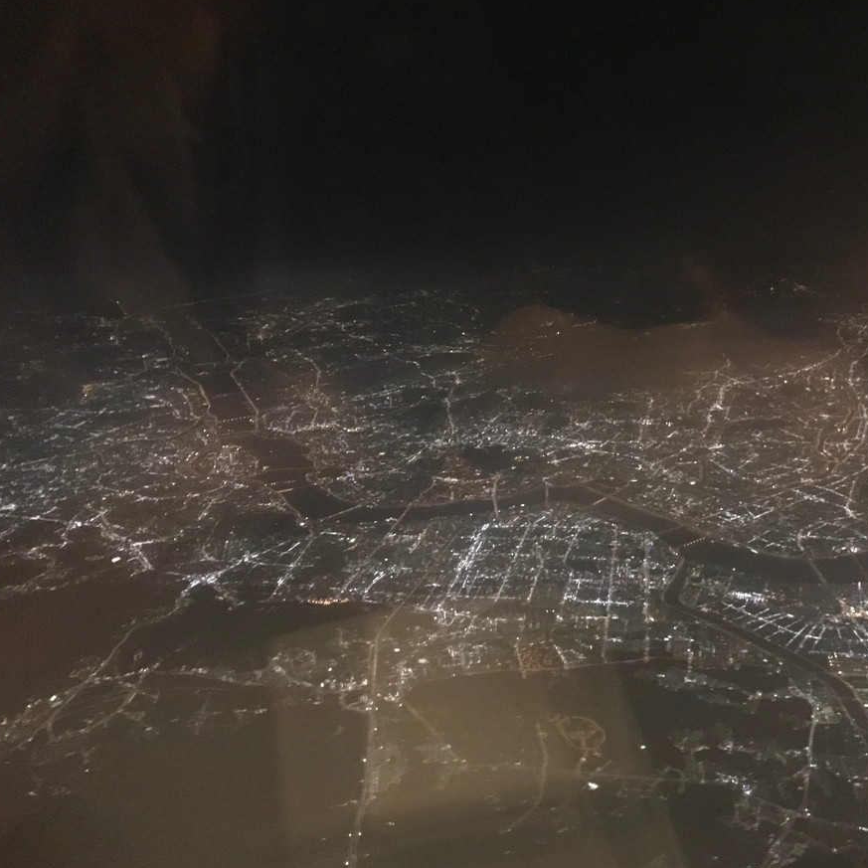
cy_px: 427
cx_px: 540
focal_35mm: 34
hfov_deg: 48.0
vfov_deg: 48.4
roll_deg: +0.7
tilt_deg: -16.2
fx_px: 965
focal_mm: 3.99
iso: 250
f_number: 1.8
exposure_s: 1/4
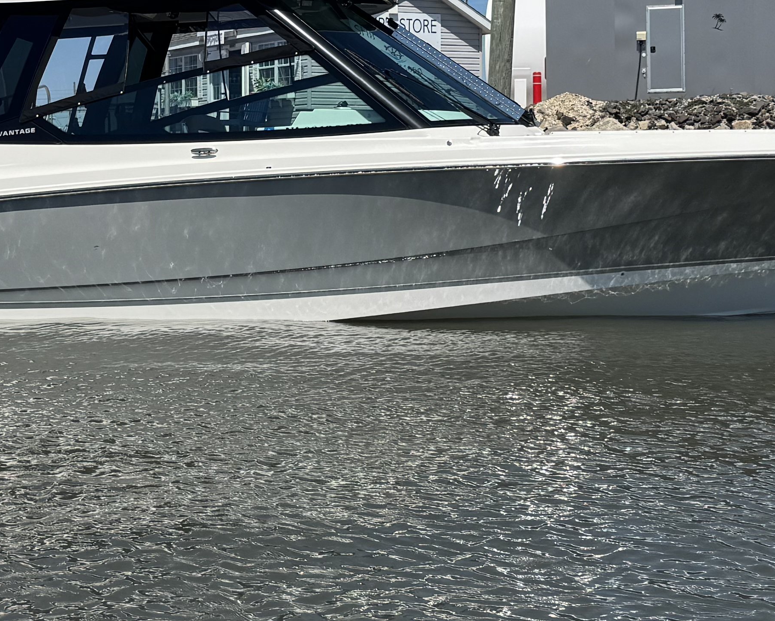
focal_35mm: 74
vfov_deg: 20.6
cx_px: 288
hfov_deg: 25.6
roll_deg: +0.9
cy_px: 170
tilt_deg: +0.0
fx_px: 1698
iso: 80
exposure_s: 1/6410
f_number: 1.78
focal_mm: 6.76
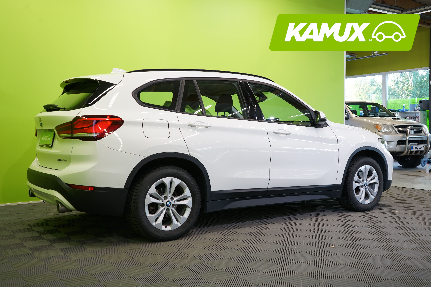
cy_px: 144
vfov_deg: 35.9
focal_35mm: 37
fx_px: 443
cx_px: 216
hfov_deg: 51.9
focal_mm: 37
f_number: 5.6
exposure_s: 1/25
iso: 400
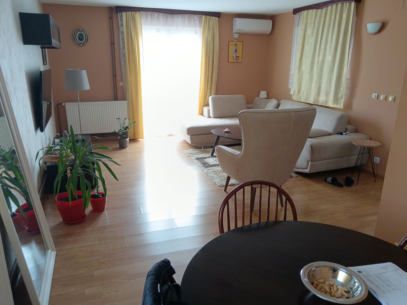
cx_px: 204
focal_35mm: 27
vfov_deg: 51.4
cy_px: 152
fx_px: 317
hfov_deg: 65.3
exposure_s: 1/50
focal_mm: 4.95
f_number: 1.9
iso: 500
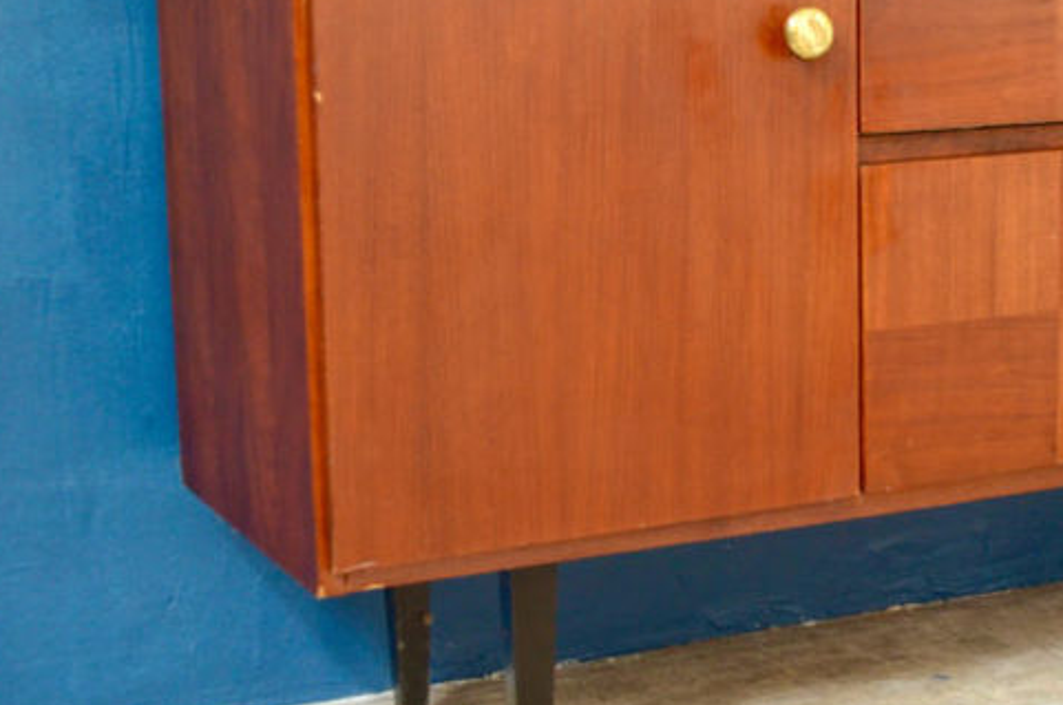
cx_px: 824
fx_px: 2388
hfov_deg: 24.8
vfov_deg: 16.8
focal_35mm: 81
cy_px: 228
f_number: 4.2
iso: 1250
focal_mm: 26
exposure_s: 1/20
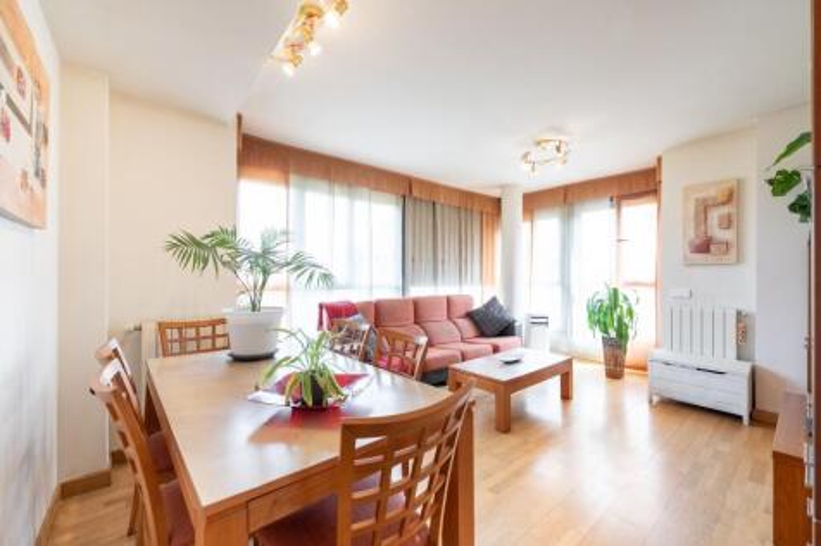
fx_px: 319
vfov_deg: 81.2
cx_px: 410
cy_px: 273
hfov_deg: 104.3
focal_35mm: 14
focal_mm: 14
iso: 1000
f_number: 4.5
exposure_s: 1/1600
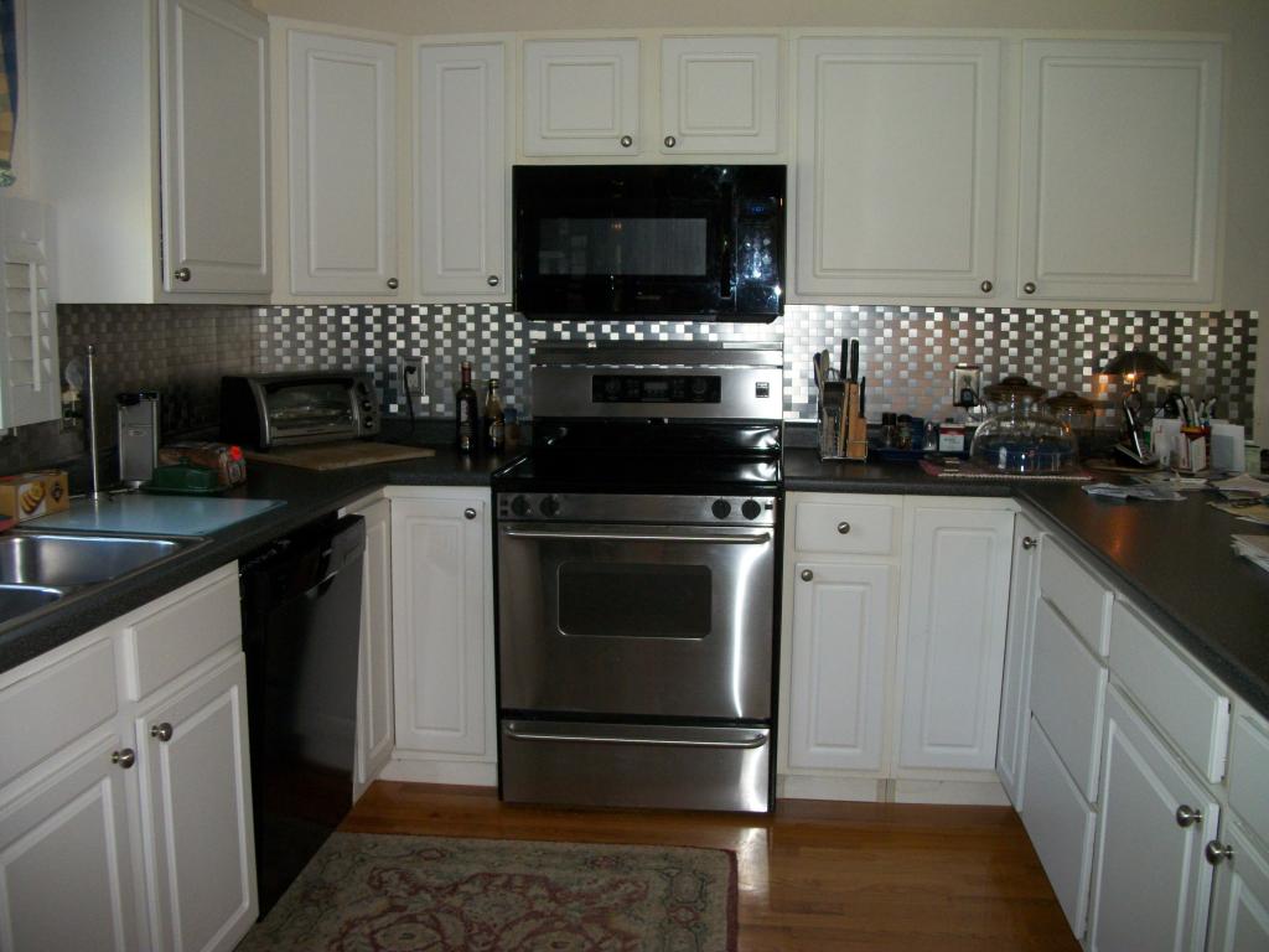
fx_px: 1173
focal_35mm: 32
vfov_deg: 44.2
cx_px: 634
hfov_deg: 56.8
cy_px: 476
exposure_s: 1/60
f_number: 2.9
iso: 160
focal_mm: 5.7
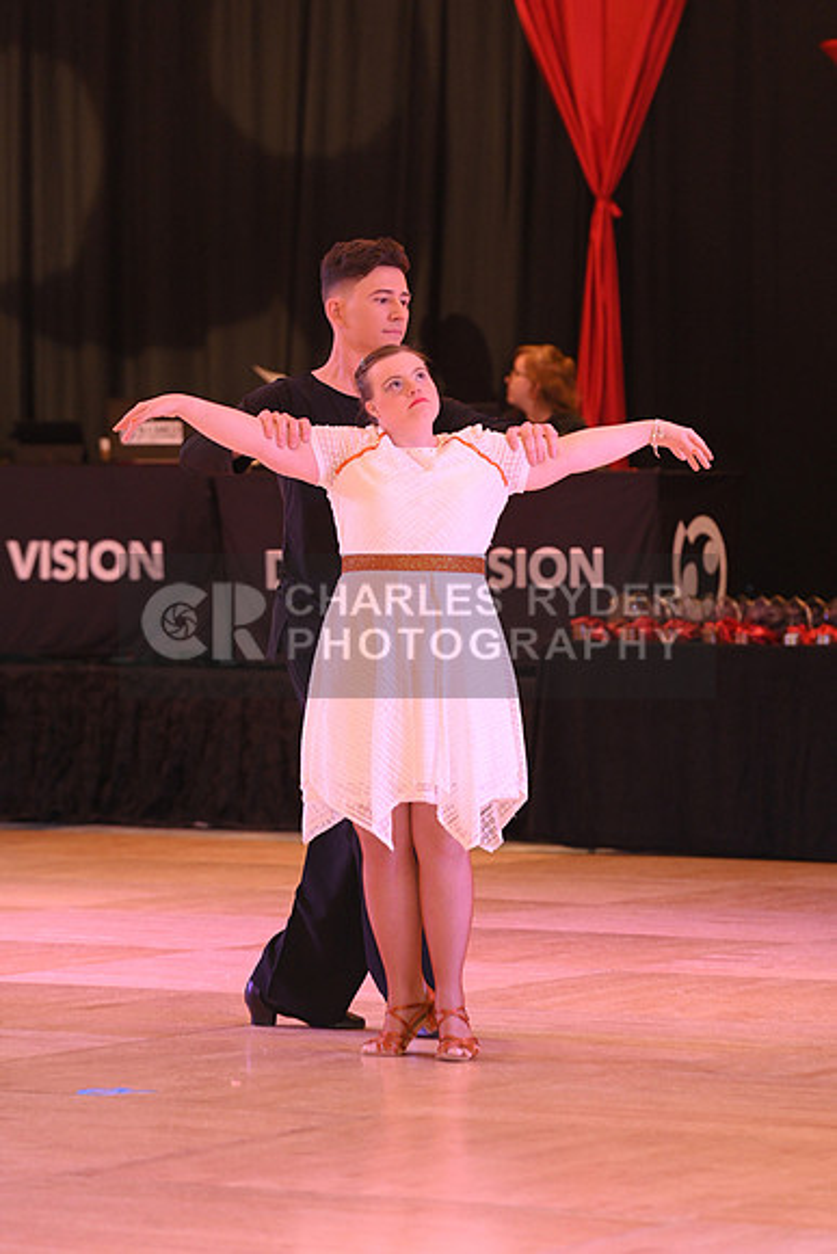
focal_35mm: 165
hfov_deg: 8.3
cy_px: 627
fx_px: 5750
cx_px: 418
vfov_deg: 12.4
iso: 3200
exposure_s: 1/200
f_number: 4.5
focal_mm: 165
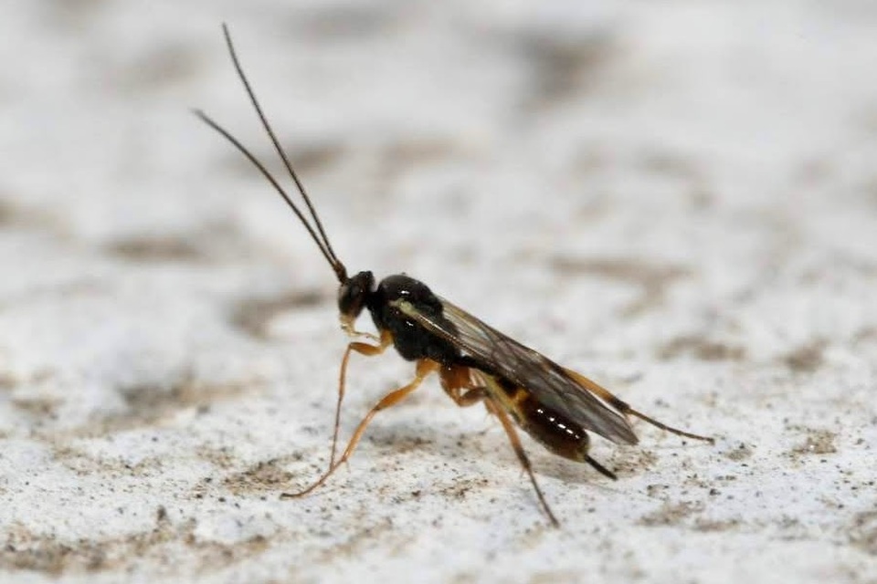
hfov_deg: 13.0
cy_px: 292
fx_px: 3837
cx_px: 438
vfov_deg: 8.7
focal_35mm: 158
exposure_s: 1/80
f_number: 32
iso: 250
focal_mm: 105
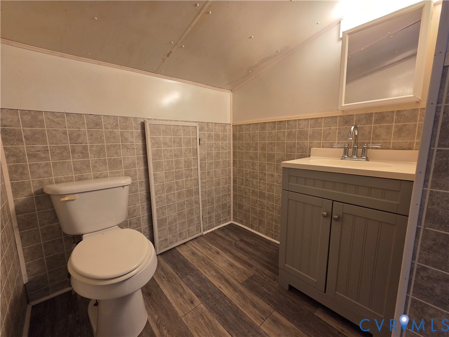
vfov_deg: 89.9
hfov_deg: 106.2
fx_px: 169
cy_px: 168
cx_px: 224
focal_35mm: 13
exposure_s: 1/60
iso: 200
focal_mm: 2.2
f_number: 2.2
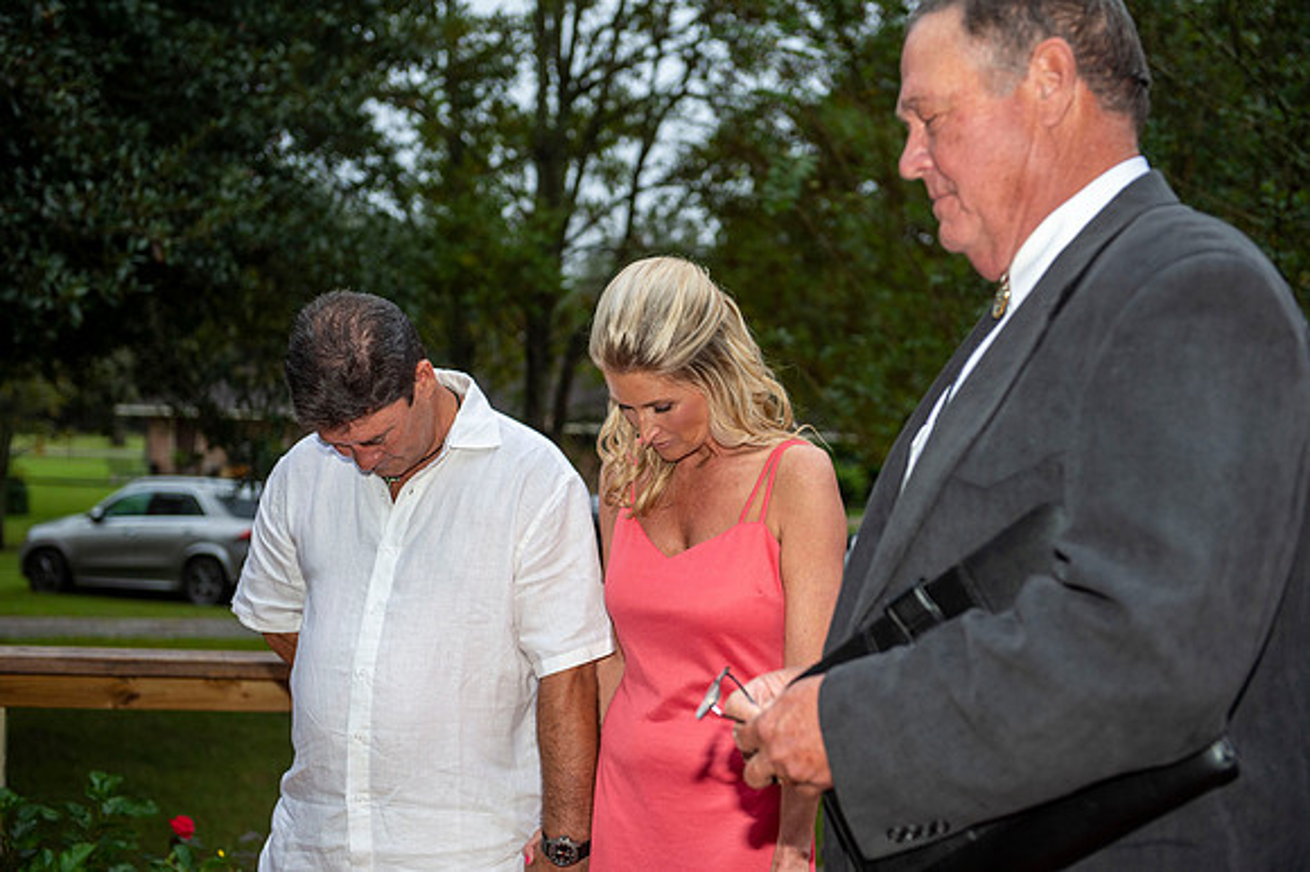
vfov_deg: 24.2
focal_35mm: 56
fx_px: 2037
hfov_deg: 35.7
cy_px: 436
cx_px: 655
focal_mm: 56
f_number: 3.5
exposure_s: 1/200
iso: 800
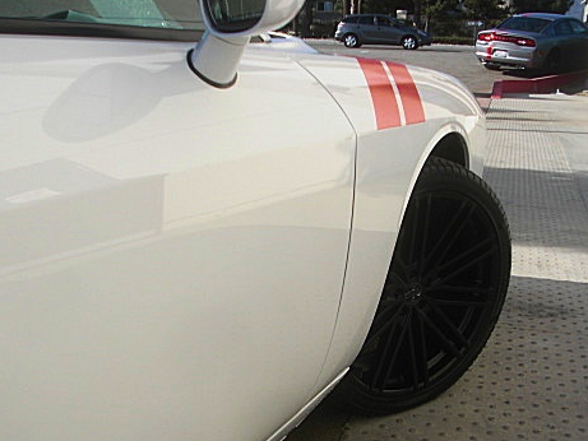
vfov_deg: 29.0
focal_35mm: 50
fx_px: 850
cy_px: 282
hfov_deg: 38.2
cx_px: 293
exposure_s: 1/800
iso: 50
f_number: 2.8
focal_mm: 6.3
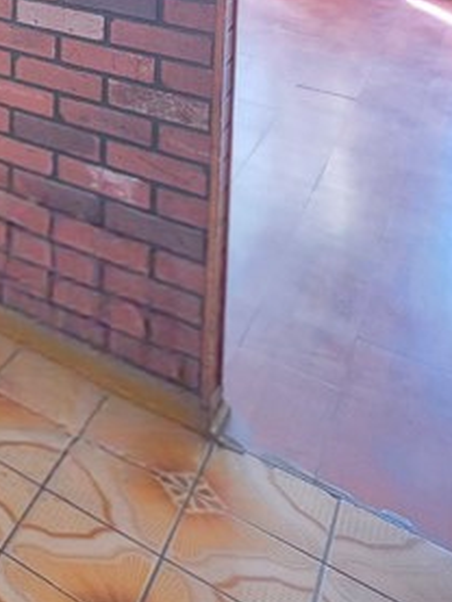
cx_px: -428
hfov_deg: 19.4
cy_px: -226
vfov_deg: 29.6
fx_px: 835
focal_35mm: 48
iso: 800
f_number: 1.9
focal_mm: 2.2
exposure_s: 1/60.2
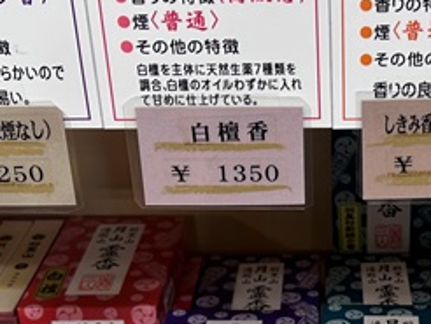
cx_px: 363
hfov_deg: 25.1
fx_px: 947
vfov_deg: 19.2
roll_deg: +0.9
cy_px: 264
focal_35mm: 76
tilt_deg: -28.4
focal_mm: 5.7
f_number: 1.5
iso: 100
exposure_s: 1/100
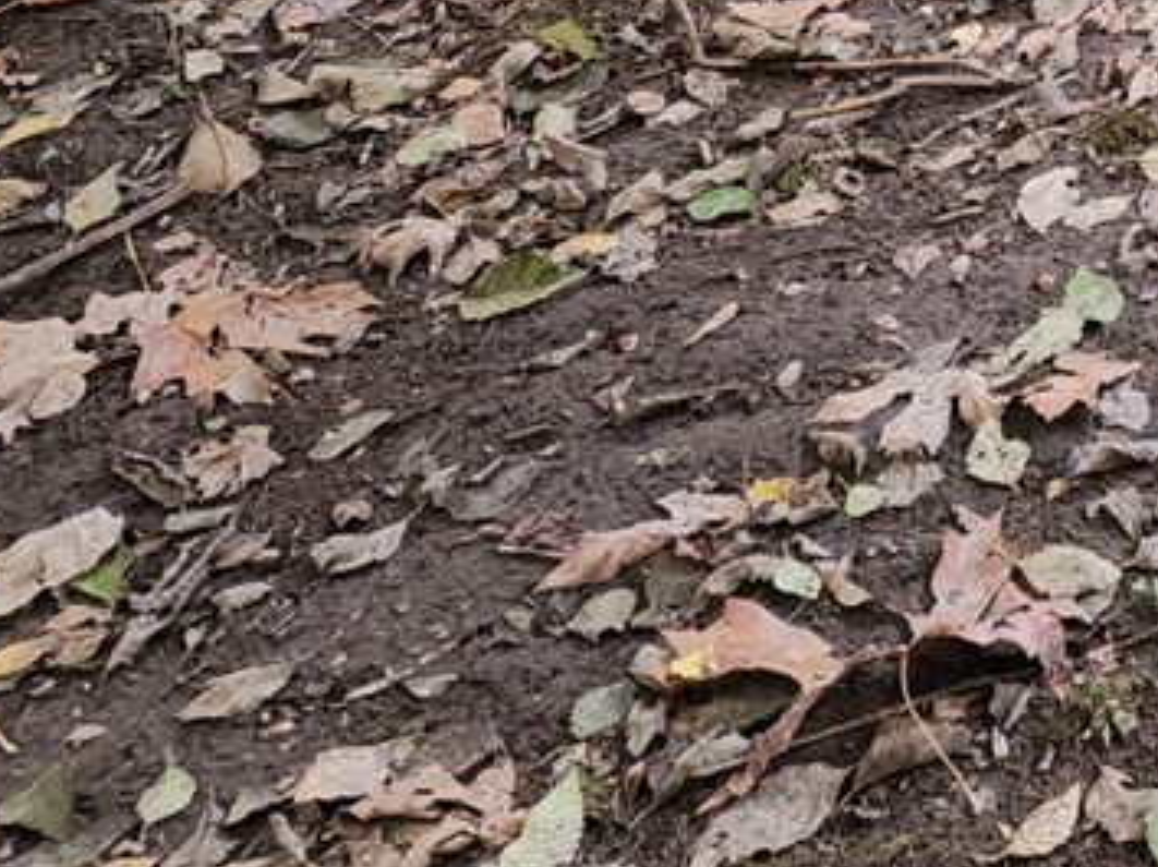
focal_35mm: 104
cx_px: 1891
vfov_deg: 12.2
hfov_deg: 16.6
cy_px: -988
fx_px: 3477
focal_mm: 6.4
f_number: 1.8
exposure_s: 1/60
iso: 100
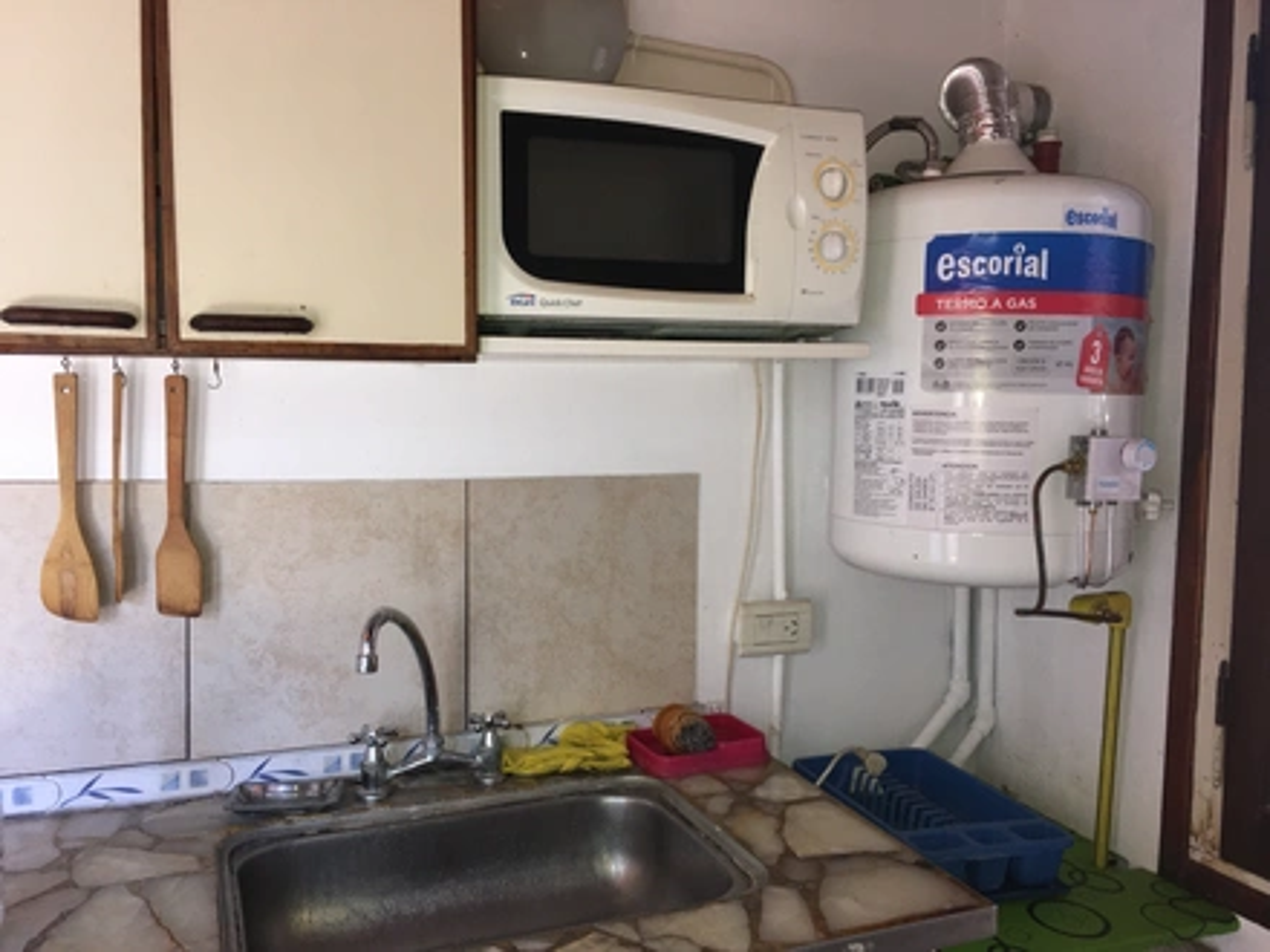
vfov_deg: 48.2
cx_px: 635
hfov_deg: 61.7
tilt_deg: -3.2
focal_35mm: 29
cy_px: 476
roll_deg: -1.9
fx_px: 1064
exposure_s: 1/33
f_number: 2.2
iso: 64
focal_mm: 4.15
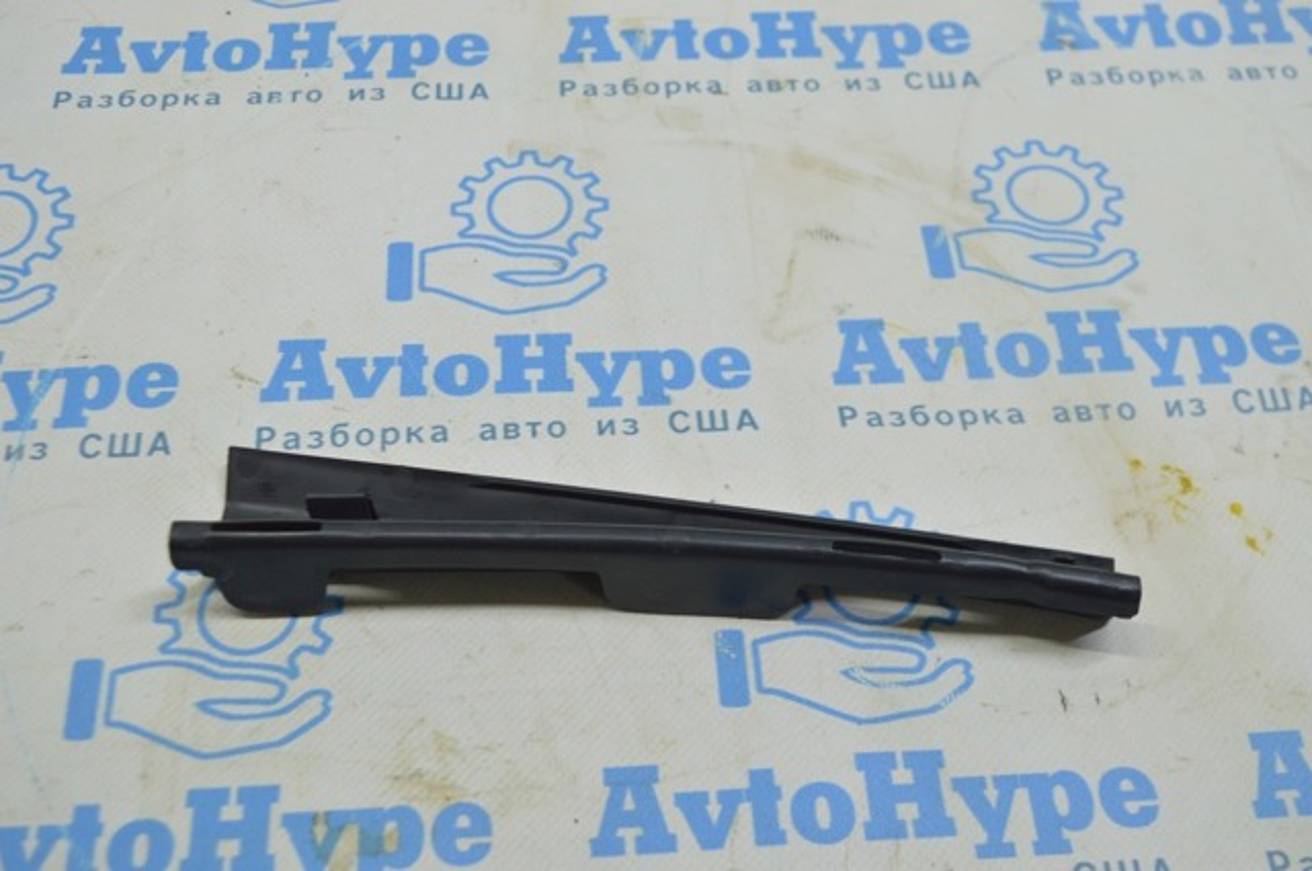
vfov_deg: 29.8
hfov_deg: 43.7
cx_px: 656
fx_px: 1638
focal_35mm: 45
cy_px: 436
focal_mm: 30
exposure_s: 1/40
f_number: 5.6
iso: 400
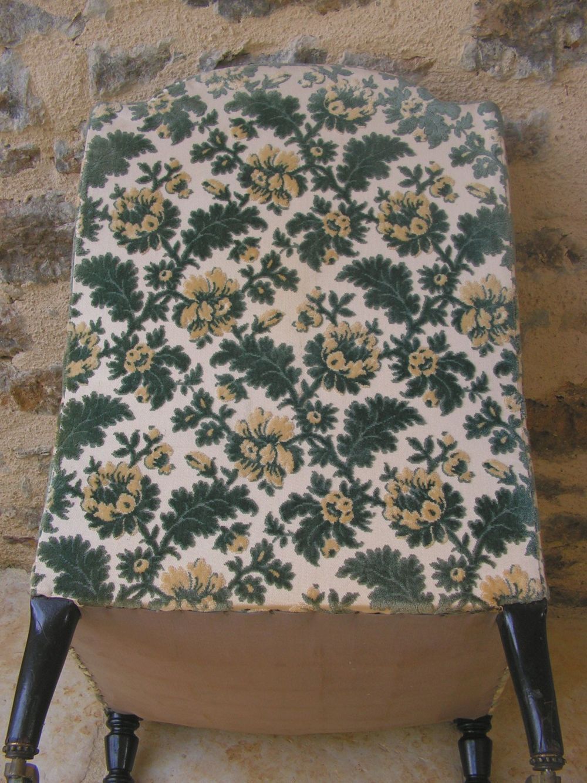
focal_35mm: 36
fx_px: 814
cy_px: 392
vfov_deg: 51.4
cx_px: 294
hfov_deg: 39.7
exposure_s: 1/125
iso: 64
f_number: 3.2
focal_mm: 6
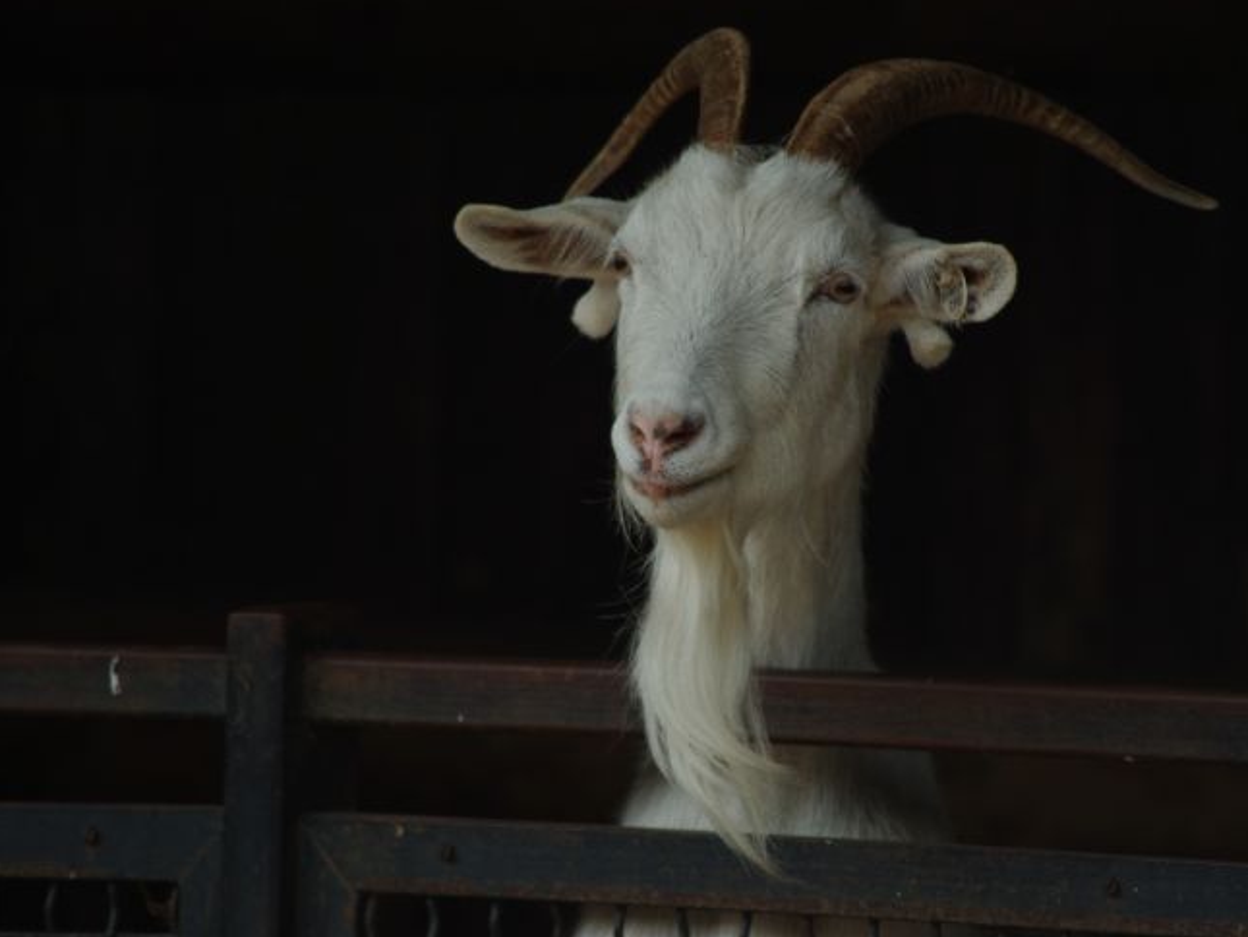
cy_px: 436
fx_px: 14856
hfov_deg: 4.8
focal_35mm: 412
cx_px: 704
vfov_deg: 3.6
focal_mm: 230
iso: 100
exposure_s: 1/180
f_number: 5.6
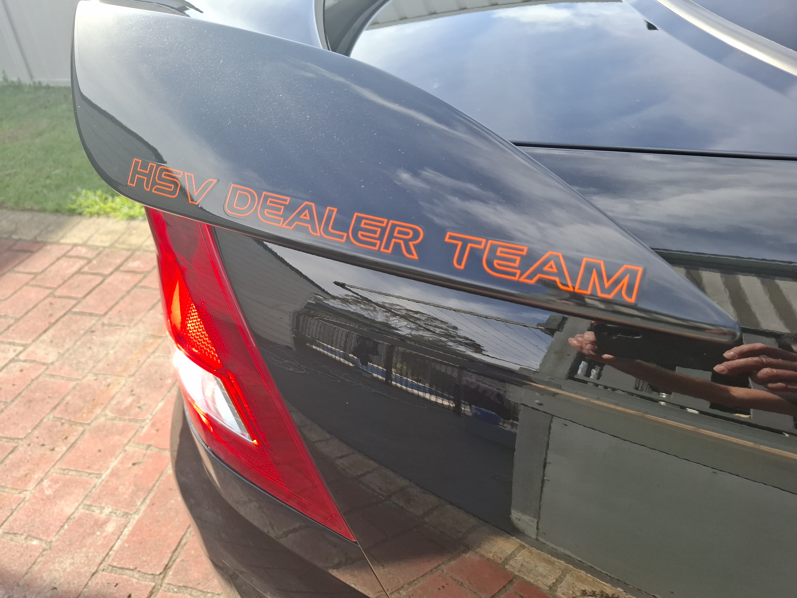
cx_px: 398
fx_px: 530
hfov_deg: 73.9
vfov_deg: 58.9
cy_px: 299
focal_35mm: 23
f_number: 1.8
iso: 50
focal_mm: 5.54
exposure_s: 1/525
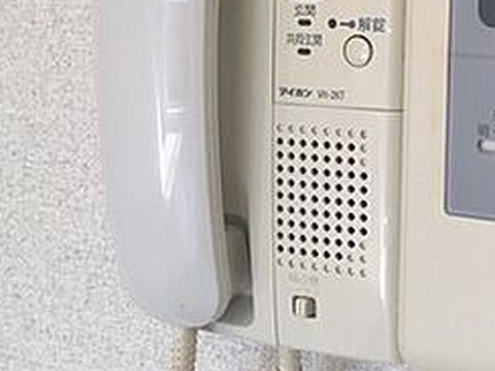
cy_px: 39
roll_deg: -1.1
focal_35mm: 76
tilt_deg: -2.2
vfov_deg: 19.1
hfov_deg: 24.2
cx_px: 523
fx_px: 1087
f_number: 2.2
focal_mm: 4.15
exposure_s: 1/100
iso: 40
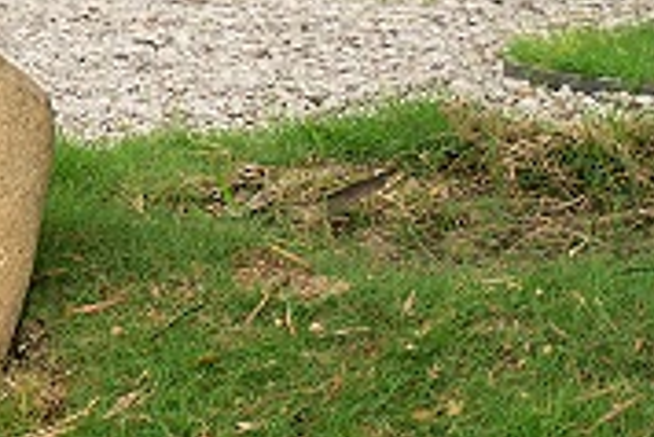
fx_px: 6745
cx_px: -1003
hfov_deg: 5.3
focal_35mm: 371
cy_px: -790
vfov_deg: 3.6
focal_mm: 55
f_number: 3.2
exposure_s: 1/500
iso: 200
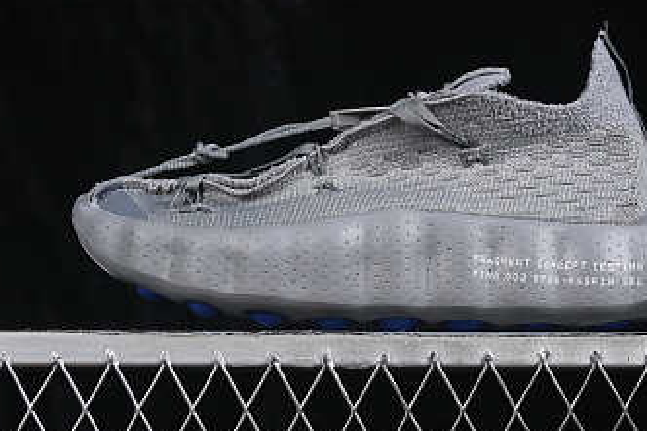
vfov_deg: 12.1
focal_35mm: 113
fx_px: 2030
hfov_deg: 18.1
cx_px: 394
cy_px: 130
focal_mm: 50
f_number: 7.1
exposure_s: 1/80
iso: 160
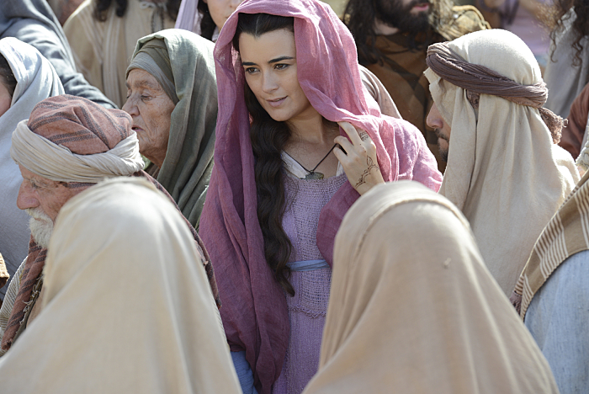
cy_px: 178
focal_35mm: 217
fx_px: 3553
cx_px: 290
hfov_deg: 9.5
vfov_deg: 6.3
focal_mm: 190
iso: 320
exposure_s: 1/250
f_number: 7.1
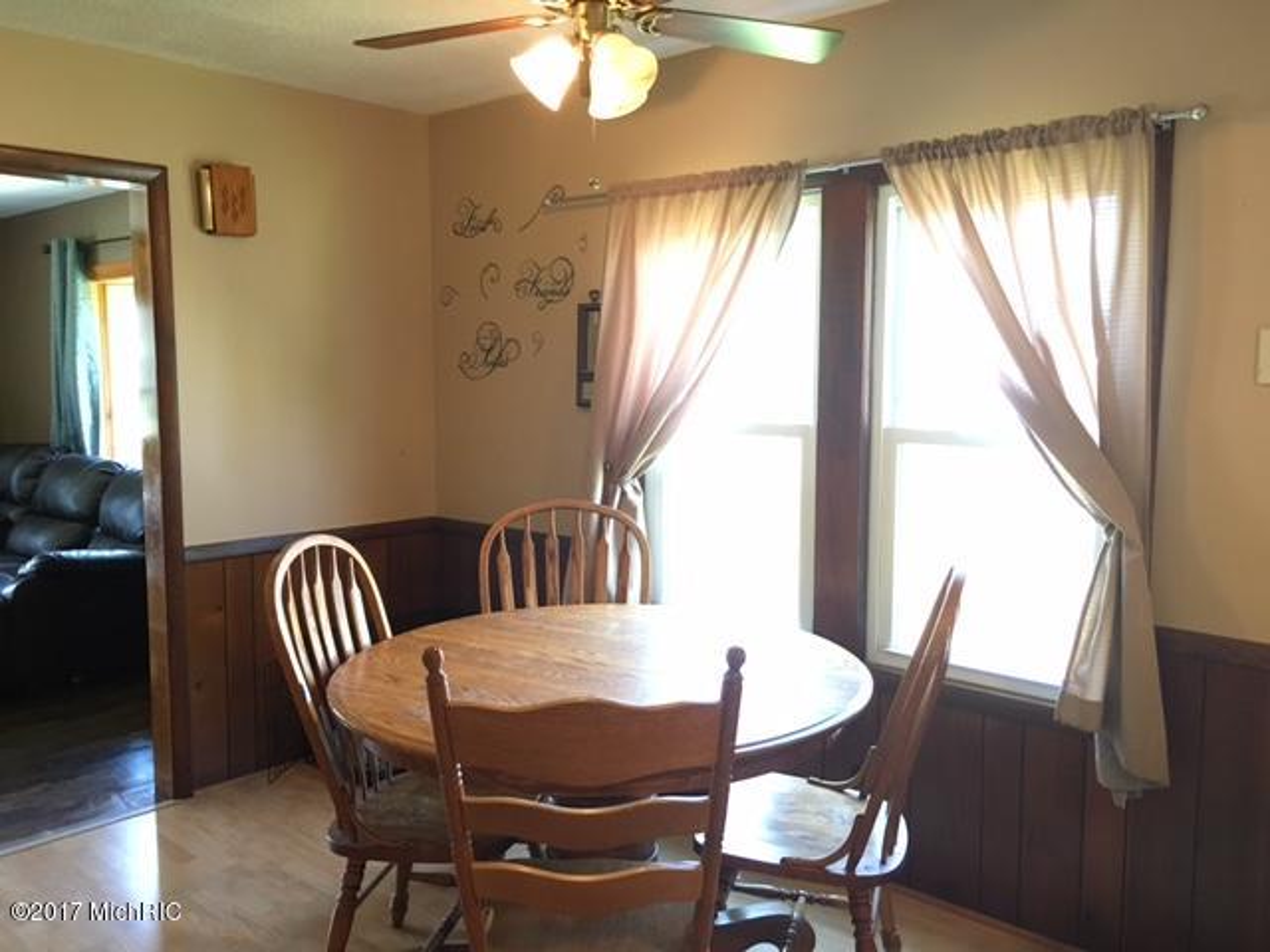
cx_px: 635
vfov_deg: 48.2
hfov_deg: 61.7
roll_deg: +0.2
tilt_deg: -5.3
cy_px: 476
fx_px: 1064
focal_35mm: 29
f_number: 2.2
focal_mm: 4.15
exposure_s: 1/24
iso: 200
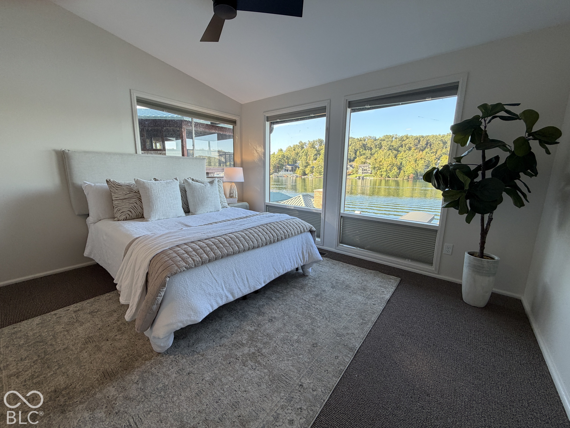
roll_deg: +0.0
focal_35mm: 14
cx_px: 285
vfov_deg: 85.7
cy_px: 214
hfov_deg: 102.1
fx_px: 231
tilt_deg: -11.1
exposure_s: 1/120
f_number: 2.2
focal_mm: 2.22
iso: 64
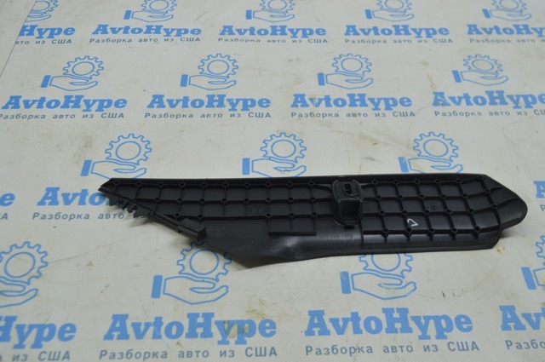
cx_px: 272
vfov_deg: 36.8
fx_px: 544
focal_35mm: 36
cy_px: 181
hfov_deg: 53.2
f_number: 5.6
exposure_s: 1/40
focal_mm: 24
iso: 400
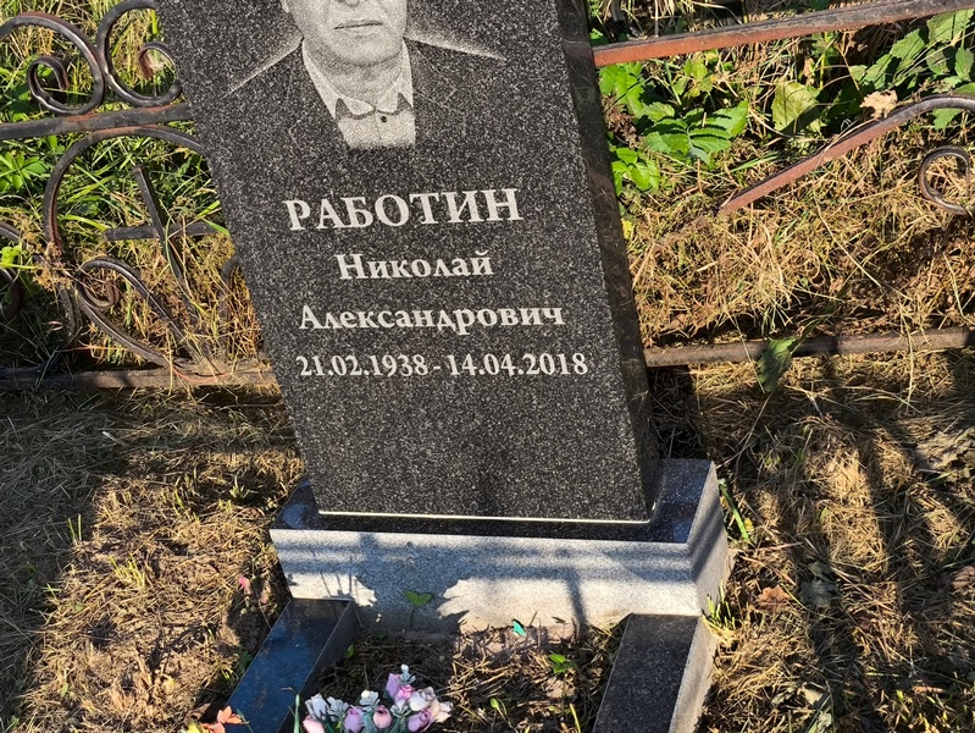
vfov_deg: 29.1
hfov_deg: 38.2
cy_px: 366
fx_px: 1409
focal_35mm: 50
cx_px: 488
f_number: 1.7
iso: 50
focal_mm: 4.71
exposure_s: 1/403
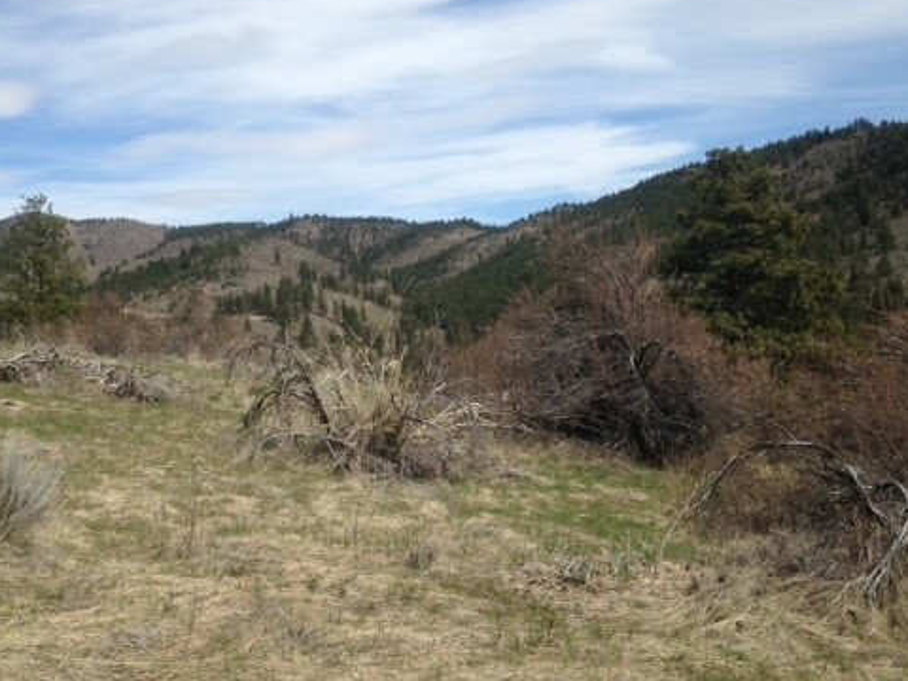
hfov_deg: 42.8
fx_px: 1154
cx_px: 388
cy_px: 395
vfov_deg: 32.8
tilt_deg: -1.8
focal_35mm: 44
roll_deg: +2.5
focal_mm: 4.12
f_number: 2.4
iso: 50
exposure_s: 1/1938
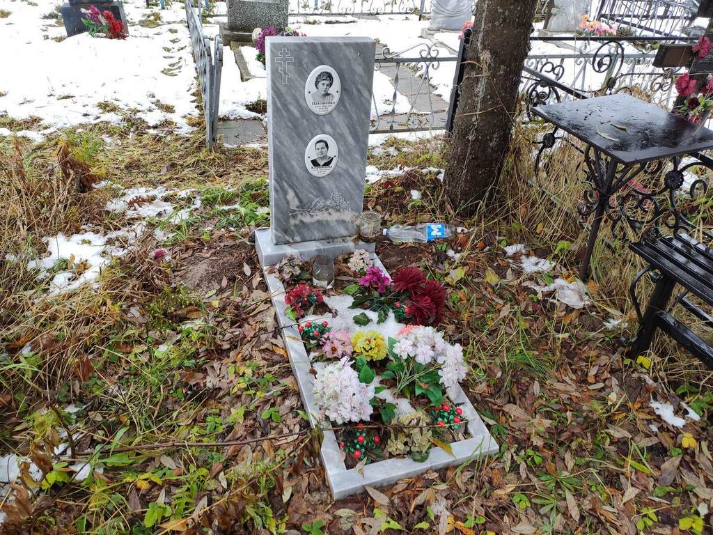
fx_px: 536
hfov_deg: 67.3
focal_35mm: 26
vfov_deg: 53.1
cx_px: 356
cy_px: 268
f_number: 1.75
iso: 122
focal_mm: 4.77
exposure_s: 1/100
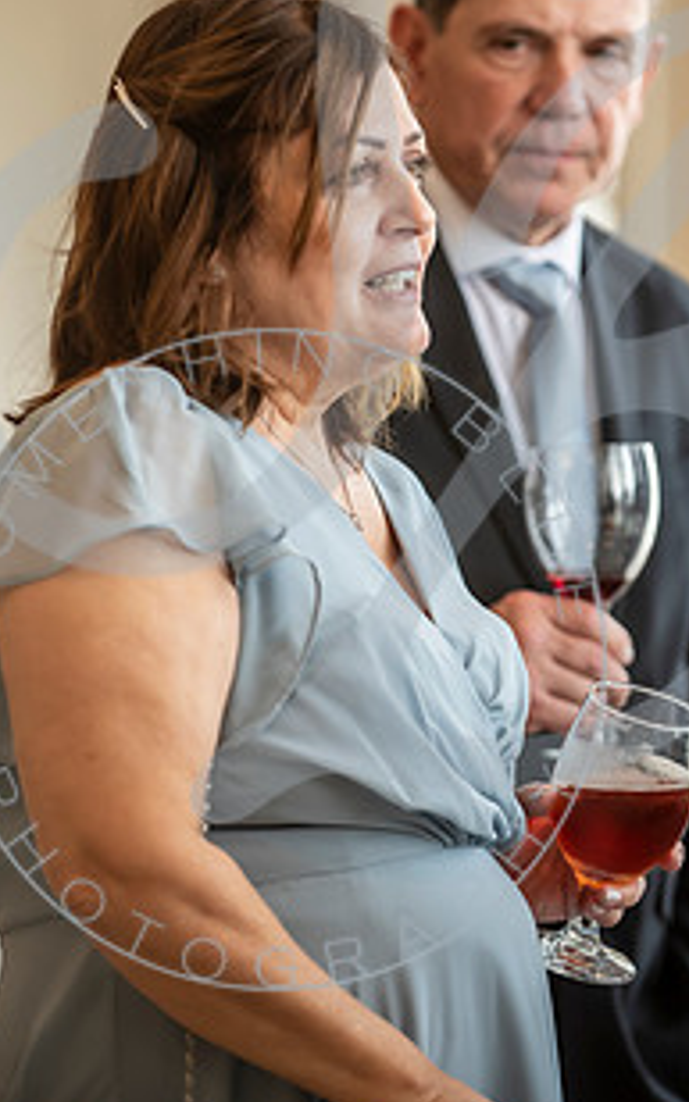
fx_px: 6252
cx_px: 436
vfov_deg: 10.1
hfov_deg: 6.3
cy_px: 389
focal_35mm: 208
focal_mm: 140
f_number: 2.8
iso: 500
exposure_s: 1/250
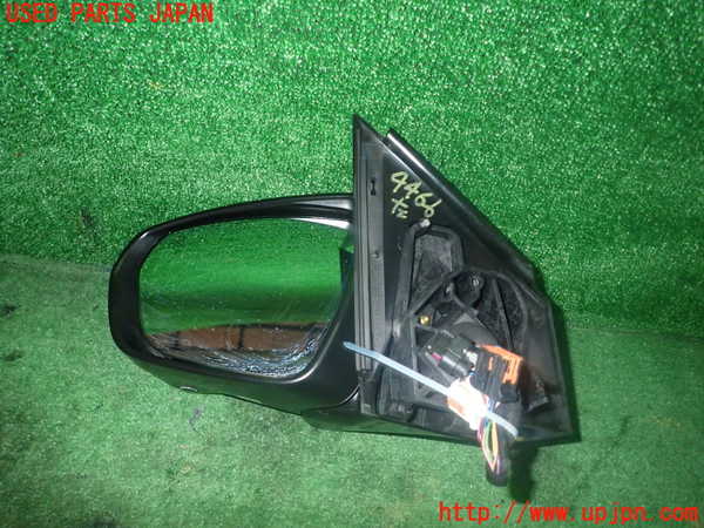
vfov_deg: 54.9
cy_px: 264
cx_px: 352
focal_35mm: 25
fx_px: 508
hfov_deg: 69.4
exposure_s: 1/30
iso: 800
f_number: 5.6
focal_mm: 4.5
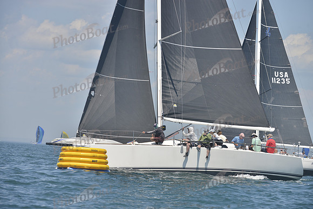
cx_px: 156
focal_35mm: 200
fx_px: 1739
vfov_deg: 6.9
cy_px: 104
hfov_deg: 10.3
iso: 280
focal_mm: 200
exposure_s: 1/1000
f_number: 8
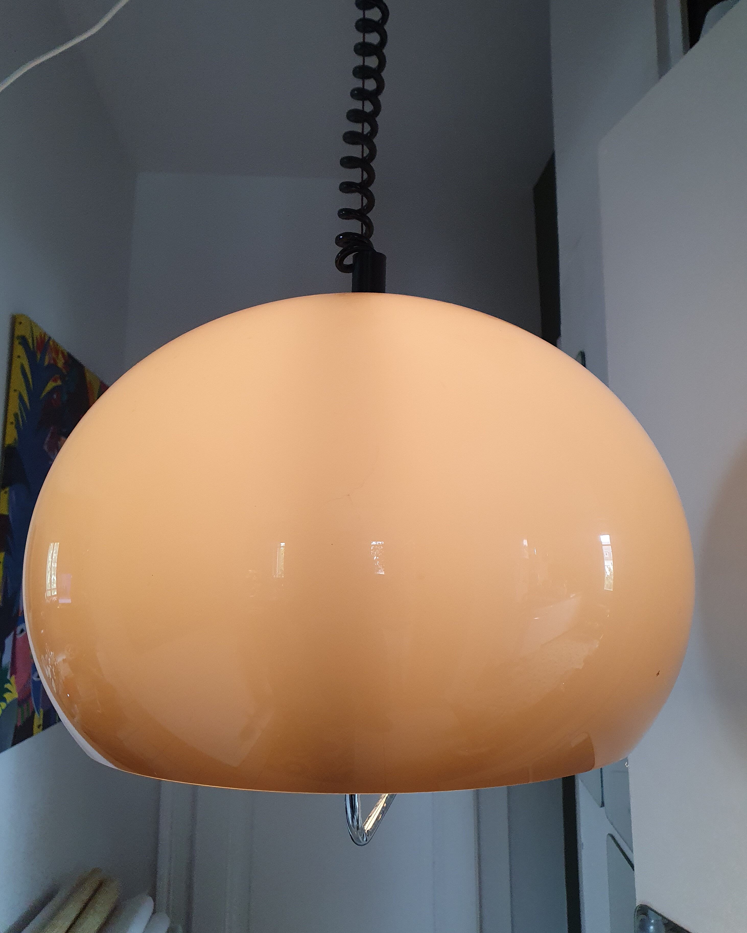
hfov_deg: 51.5
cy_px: 433
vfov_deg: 62.1
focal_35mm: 28
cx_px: 374
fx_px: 774
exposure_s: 1/100
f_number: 2.4
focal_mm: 4.32
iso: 320
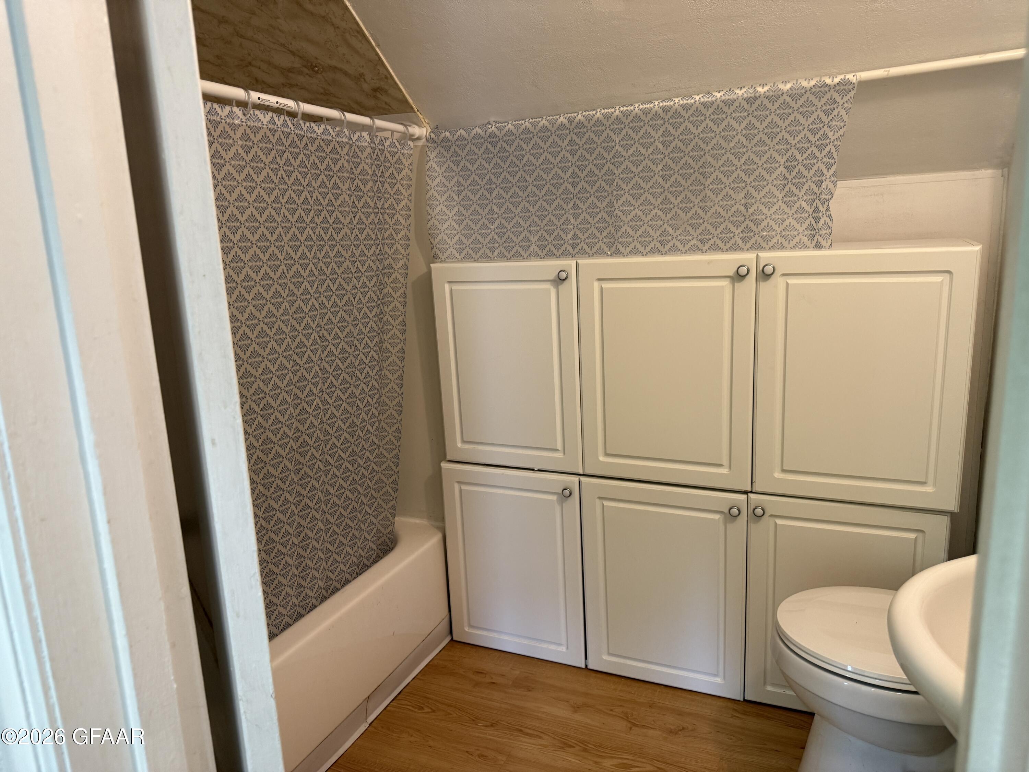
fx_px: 713
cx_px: 514
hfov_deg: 71.6
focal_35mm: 24
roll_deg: +3.1
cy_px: 386
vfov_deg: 56.8
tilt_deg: -11.5
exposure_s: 1/60
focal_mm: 6.76
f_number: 1.78
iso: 250
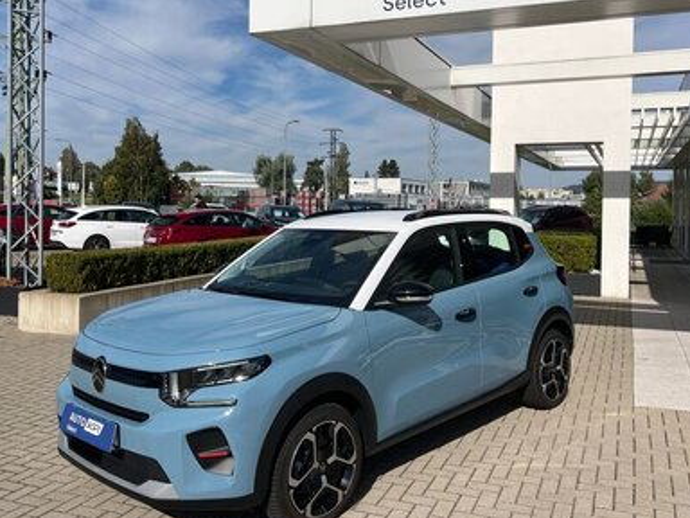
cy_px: 212
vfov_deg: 42.8
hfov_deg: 55.4
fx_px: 658
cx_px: 350
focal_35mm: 33
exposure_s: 1/7874
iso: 50
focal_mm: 5.1
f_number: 1.6
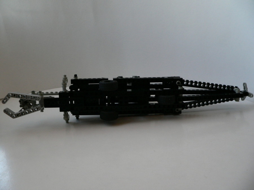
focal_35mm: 36
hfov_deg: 51.4
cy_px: 95
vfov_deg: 39.7
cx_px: 127
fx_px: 264
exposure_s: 1/100
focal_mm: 6
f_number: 2.8
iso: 150
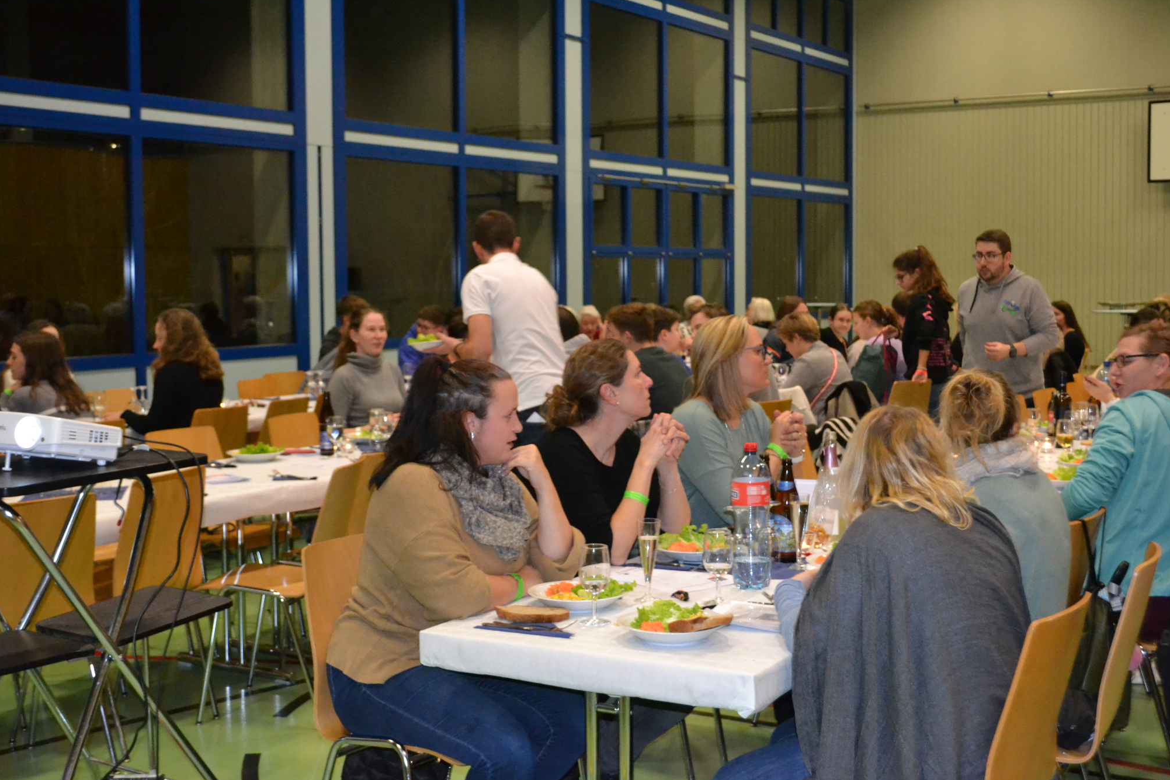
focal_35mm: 46
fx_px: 1495
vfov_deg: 29.2
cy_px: 384
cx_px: 588
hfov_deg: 42.7
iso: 3200
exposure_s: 1/60
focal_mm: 30
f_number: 4.5
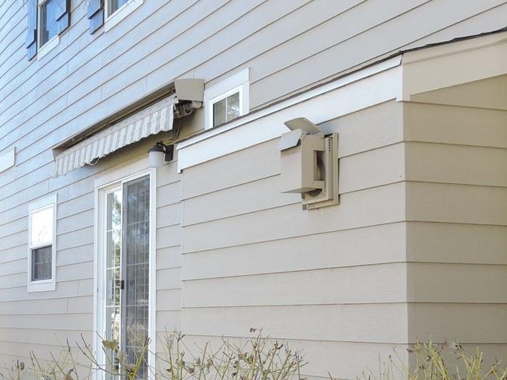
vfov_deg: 20.4
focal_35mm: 72
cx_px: 114
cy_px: 242
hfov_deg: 26.6
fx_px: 1054
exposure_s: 1/100
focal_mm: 5.3
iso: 80
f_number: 3.1
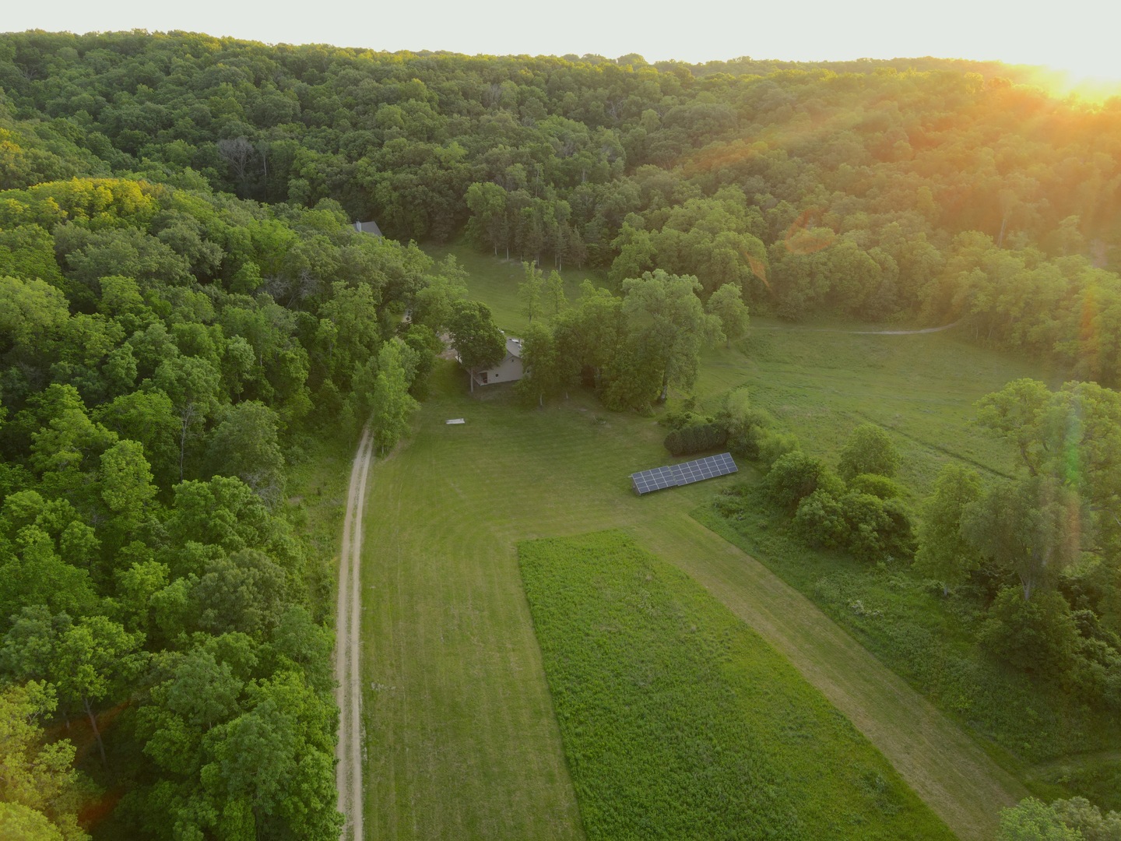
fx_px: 777
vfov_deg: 56.8
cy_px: 420
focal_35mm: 24
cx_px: 560
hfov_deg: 71.6
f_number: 2.8
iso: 100
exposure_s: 1/25
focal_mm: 4.5
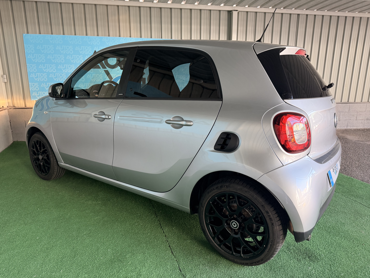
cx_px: 185
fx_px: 257
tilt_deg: -12.9
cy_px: 139
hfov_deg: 71.6
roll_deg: +0.8
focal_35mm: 24
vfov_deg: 56.8
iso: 200
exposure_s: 1/128
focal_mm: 6.76
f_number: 1.78
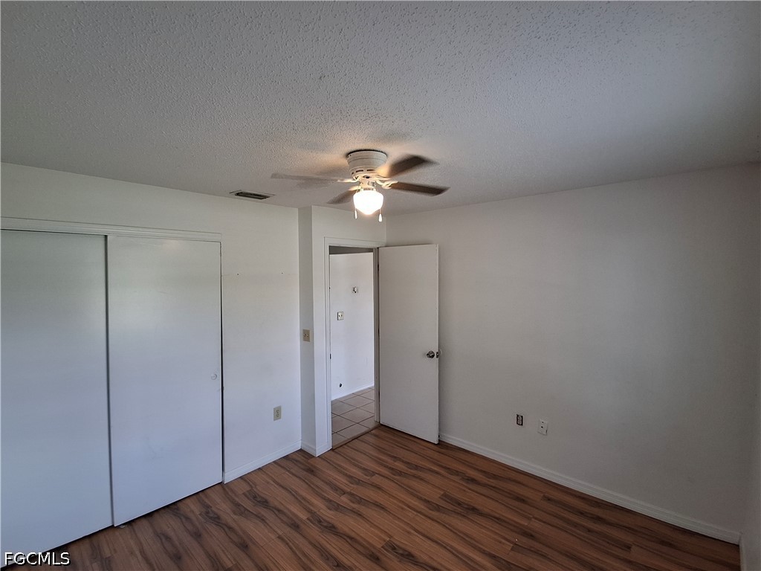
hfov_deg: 94.5
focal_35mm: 16
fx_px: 352
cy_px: 286
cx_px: 380
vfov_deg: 78.1
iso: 64
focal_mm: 1.64
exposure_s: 1/60
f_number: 2.2
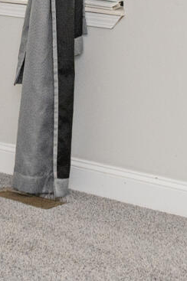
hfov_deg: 9.8
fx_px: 1085
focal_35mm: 139
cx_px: 2
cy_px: 24
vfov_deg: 14.6
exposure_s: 1/200
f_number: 3.5
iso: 640
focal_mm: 17
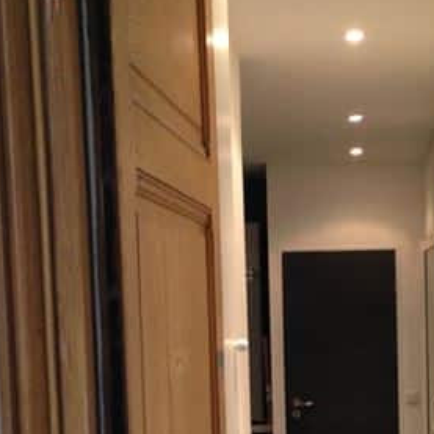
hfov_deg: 21.1
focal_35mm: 81
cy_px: 392
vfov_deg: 20.9
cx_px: 354
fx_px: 1149
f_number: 2.4
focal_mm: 4.12
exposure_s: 1/20
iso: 160
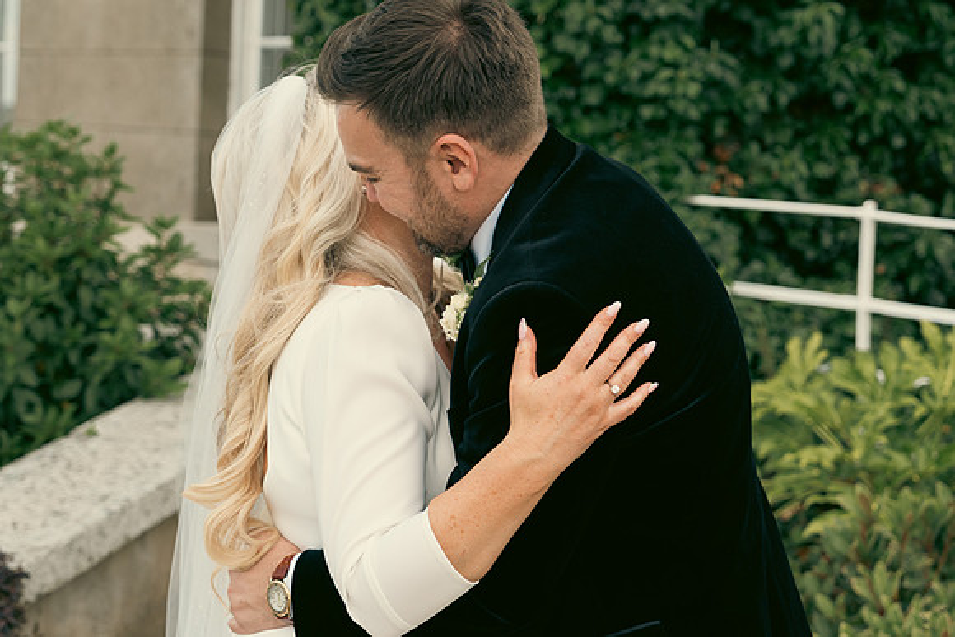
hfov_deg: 27.0
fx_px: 1990
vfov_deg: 18.2
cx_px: 478
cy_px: 318
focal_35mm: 75
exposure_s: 1/400
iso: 125
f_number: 3.5
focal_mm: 50
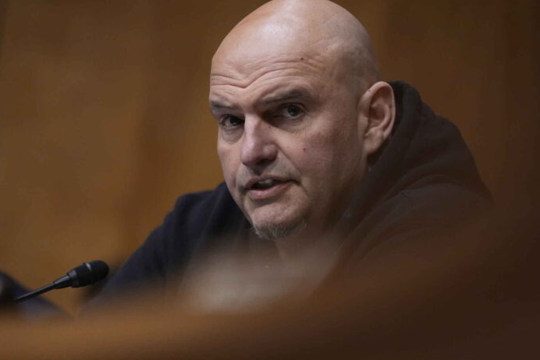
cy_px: 173
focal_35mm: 210
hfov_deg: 9.8
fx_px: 3149
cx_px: 281
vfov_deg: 6.5
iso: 4000
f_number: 2.8
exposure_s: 1/640
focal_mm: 200
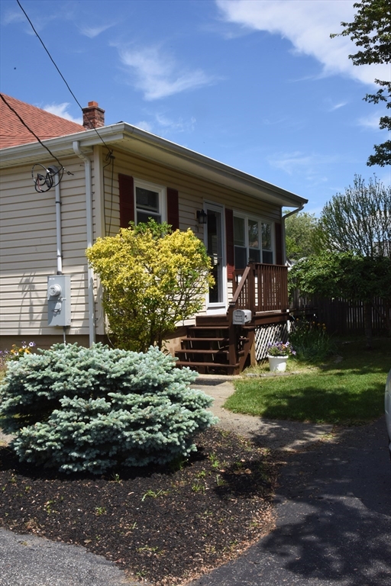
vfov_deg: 50.7
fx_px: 619
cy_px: 293
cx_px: 196
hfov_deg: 35.1
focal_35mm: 38
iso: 900
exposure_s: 1/250
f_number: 22
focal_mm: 38
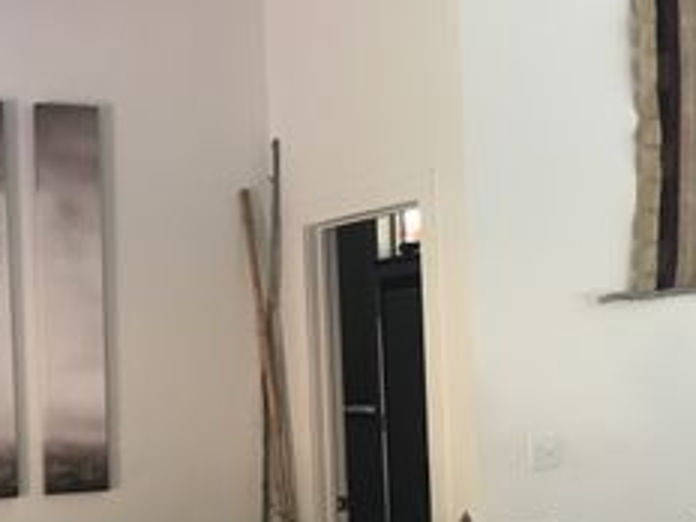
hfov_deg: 26.0
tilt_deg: +0.7
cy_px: 339
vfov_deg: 19.6
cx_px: 306
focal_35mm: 75
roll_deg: +2.3
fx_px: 1508
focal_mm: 4.15
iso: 32
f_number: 2.2
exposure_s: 1/30
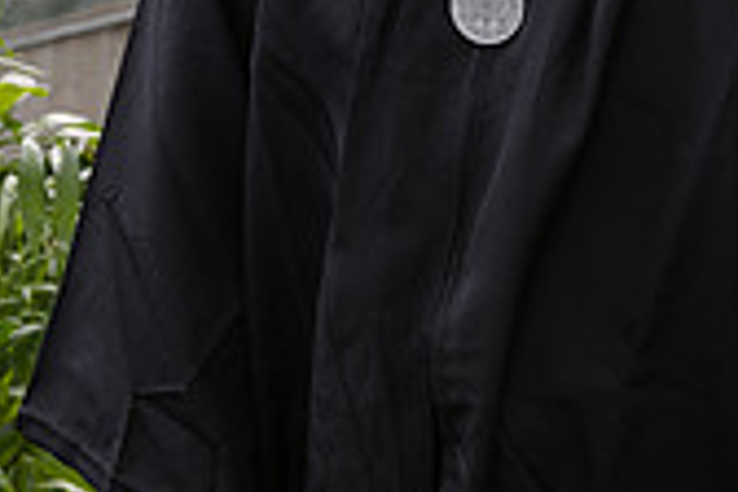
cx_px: 523
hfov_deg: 11.5
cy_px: -279
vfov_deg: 7.5
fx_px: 3669
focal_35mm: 179
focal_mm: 52
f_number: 5.6
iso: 250
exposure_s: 1/200
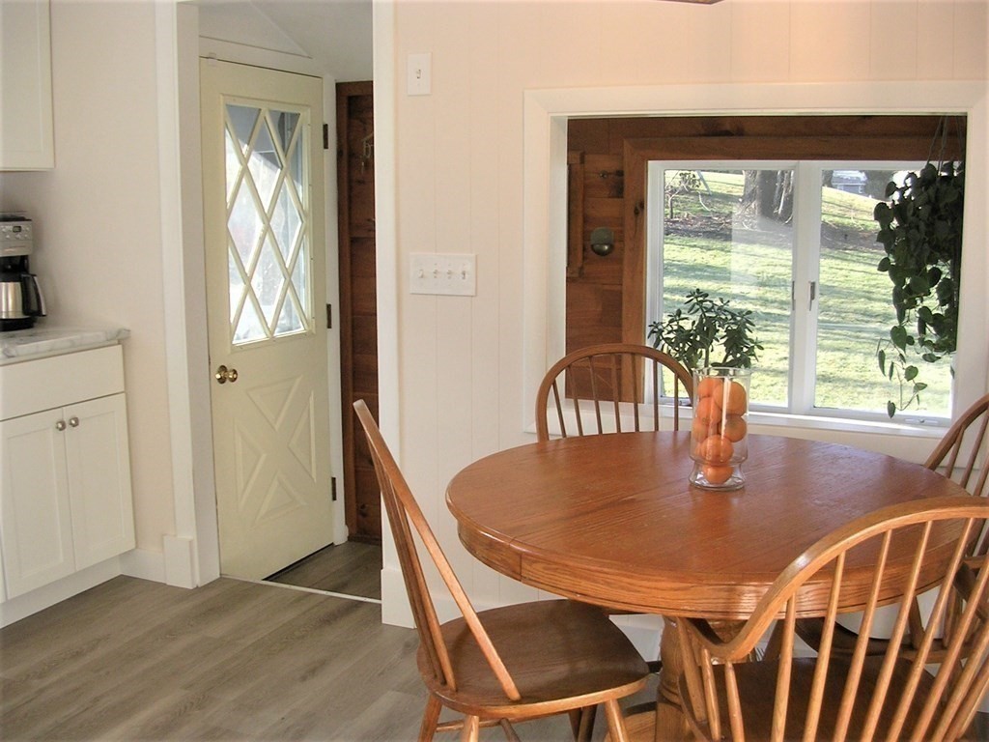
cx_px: 494
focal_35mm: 38
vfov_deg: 37.7
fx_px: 1086
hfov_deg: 49.0
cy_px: 371
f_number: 2.8
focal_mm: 5.8
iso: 50
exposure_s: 1/104
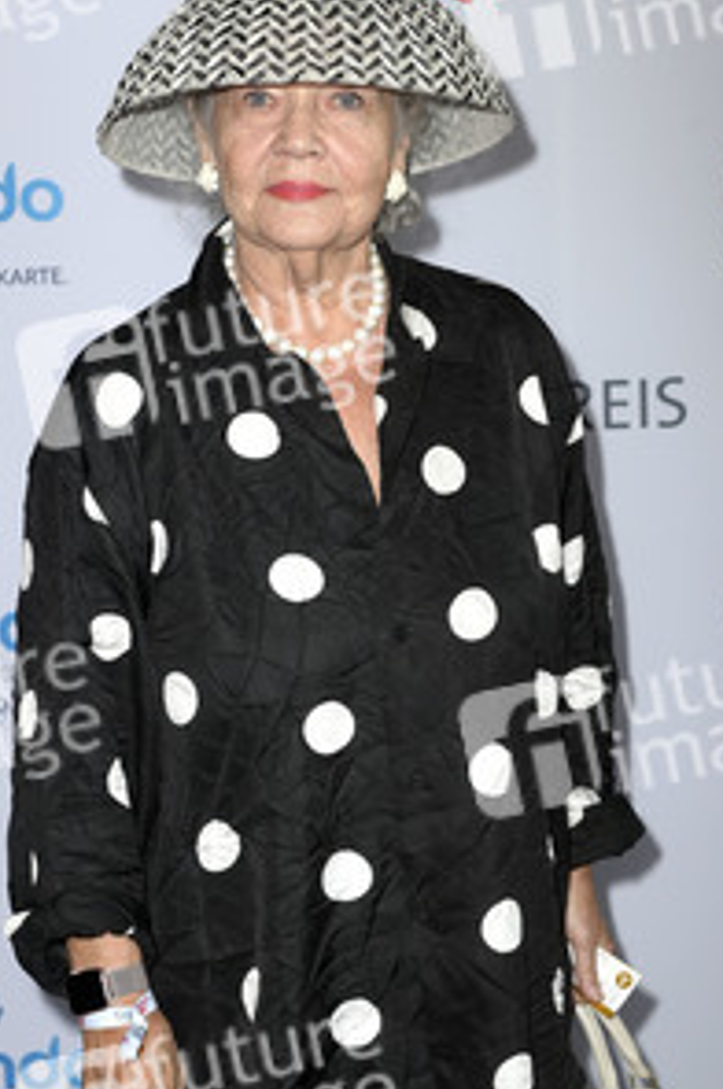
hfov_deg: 16.2
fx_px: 2536
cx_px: 314
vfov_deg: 24.2
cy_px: 546
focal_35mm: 84
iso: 800
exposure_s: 1/250
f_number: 5.6
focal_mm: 62
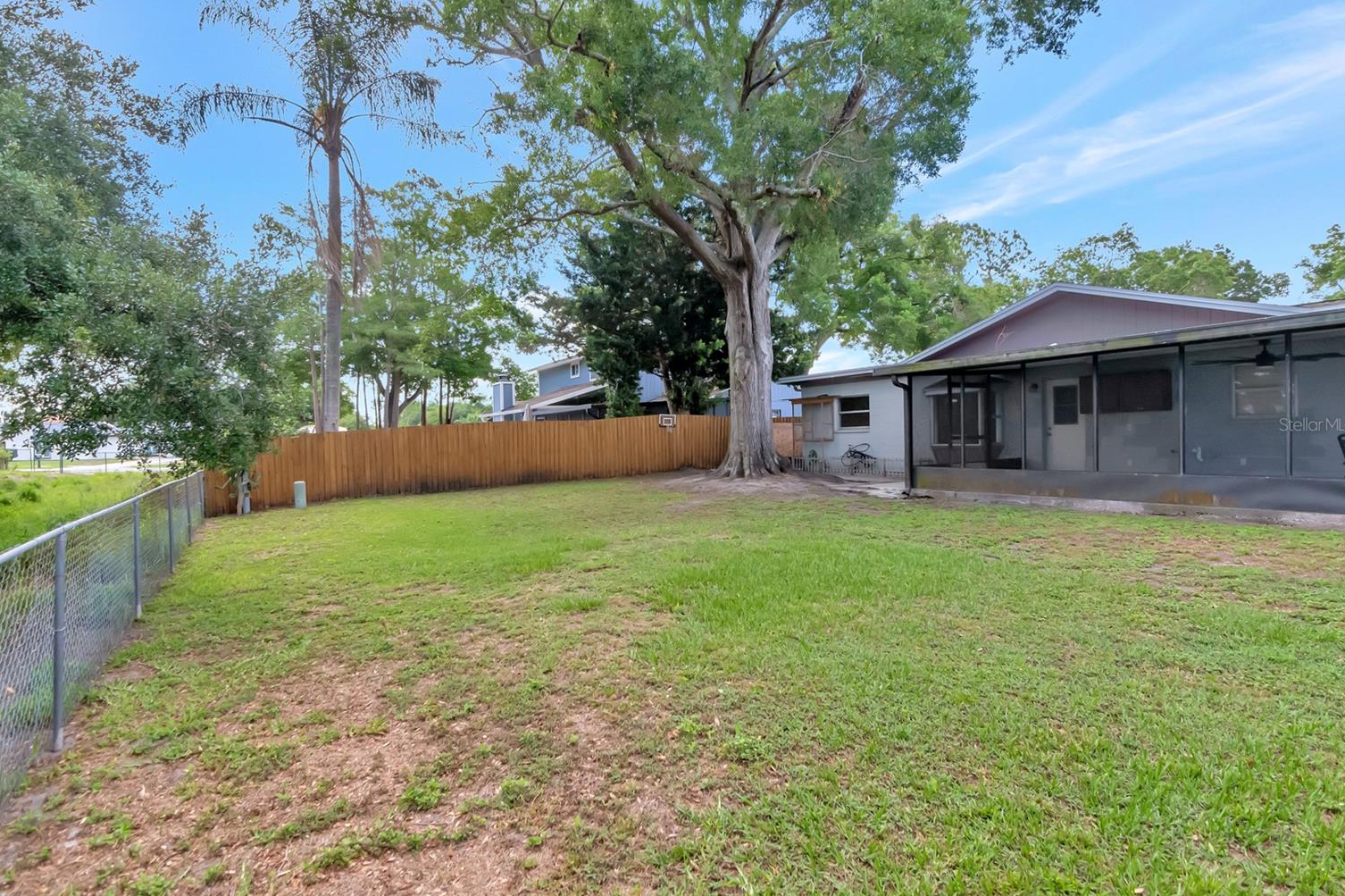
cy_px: 424
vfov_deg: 68.7
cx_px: 644
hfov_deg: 91.5
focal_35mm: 18
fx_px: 655
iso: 1250
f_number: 6.3
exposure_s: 1/1000
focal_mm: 11
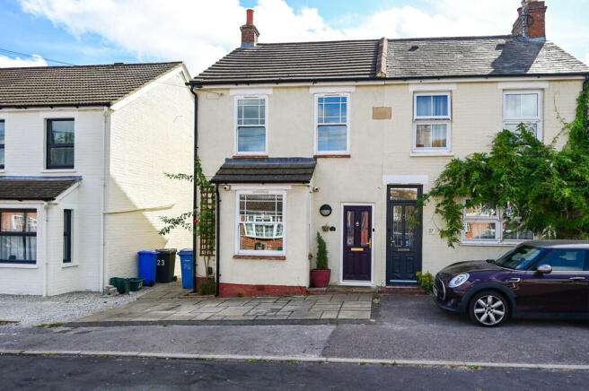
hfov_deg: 73.8
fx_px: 392
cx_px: 294
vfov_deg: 53.0
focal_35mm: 24
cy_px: 196
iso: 400
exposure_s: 1/3200
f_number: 4
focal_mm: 24
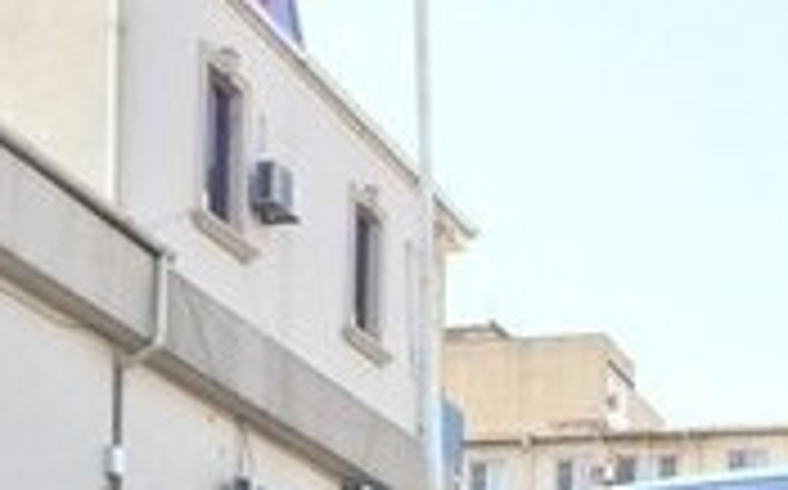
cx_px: 464
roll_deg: -2.7
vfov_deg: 10.4
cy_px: 960
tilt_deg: -0.7
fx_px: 2489
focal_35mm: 116
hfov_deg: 18.0
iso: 32
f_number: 2.2
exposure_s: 1/202
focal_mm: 4.15
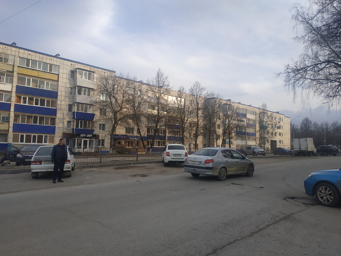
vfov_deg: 56.8
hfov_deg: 71.6
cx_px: 170
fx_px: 236
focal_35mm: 24
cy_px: 128
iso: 100
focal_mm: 3.94
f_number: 1.9
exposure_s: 1/750
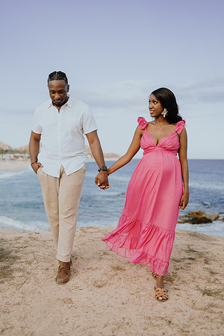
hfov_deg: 37.9
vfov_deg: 54.4
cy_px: 168
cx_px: 112
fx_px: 327
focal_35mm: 35
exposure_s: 1/800
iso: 50
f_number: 1.8
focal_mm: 35
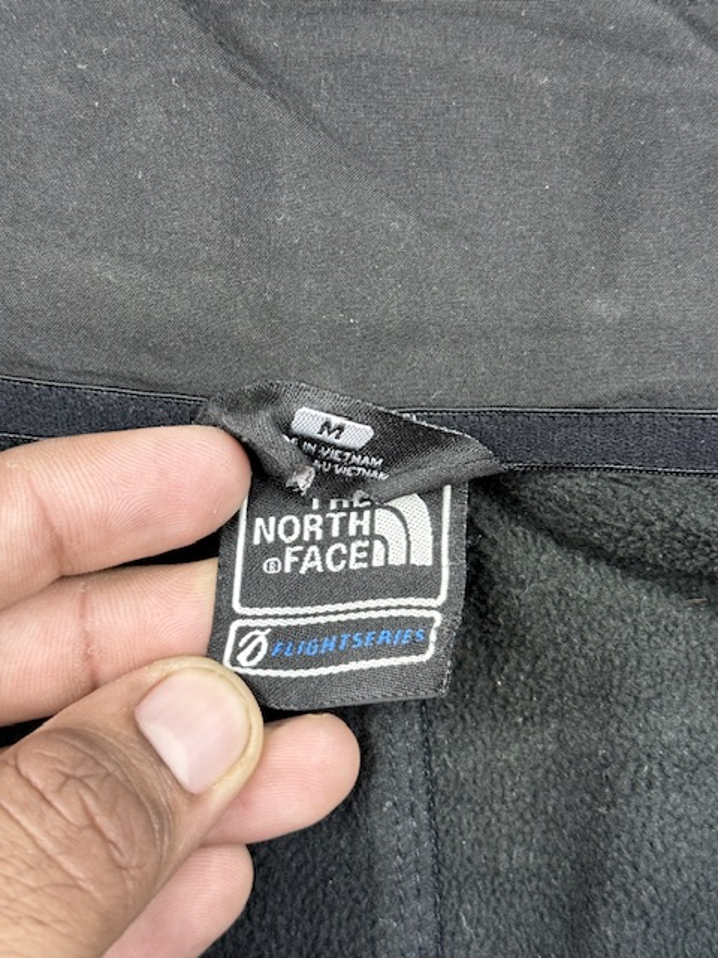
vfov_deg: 39.7
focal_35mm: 48
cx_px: 359
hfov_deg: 30.3
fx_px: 1327
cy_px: 479
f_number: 1.78
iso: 100
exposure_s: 1/50
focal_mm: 6.76
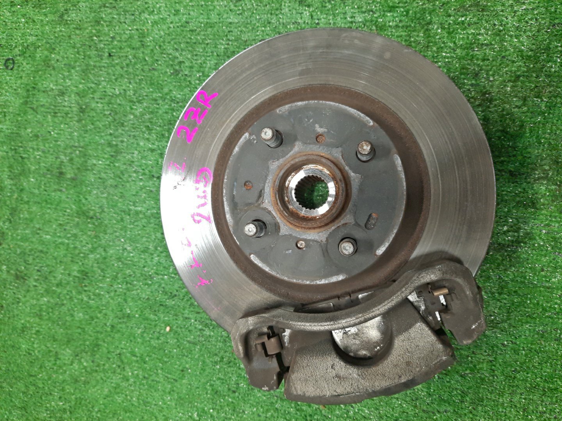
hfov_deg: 69.4
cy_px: 210
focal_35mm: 25
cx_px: 281
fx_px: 406
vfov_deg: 54.9
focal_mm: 4.6
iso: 286
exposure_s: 1/33
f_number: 2
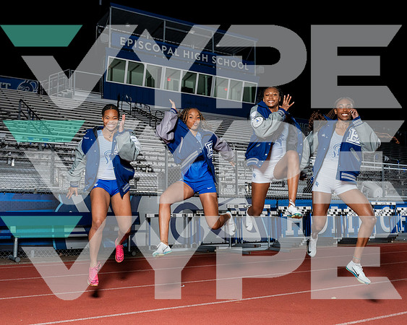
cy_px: 160
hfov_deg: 49.8
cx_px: 189
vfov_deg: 40.7
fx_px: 438
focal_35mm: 36
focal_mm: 28
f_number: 7.1
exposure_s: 1/250
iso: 1250
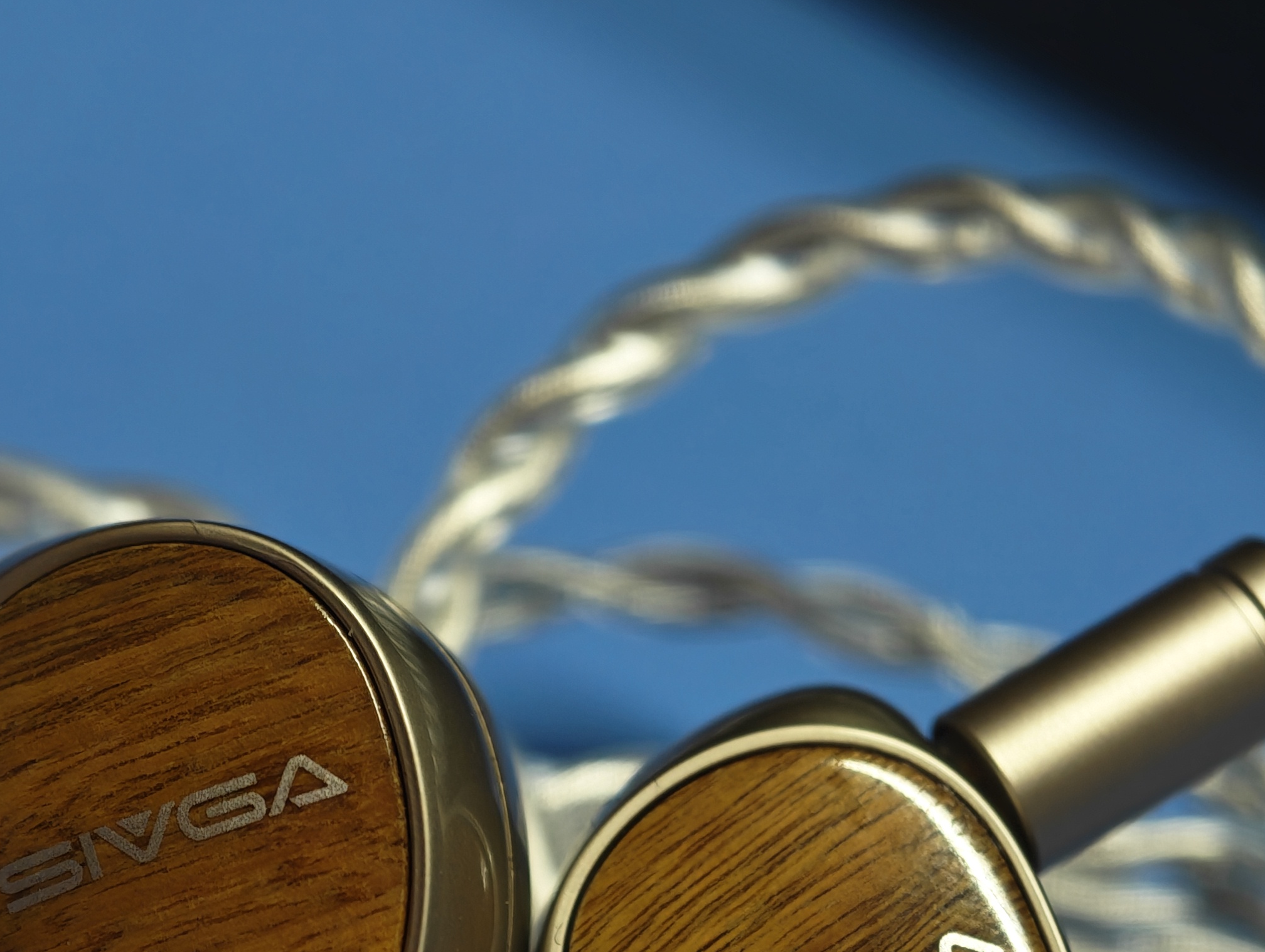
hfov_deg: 11.5
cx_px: 518
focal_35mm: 172
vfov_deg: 8.6
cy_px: 880
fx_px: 6295
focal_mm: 22.48
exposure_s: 1/33
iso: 1000
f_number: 2.6
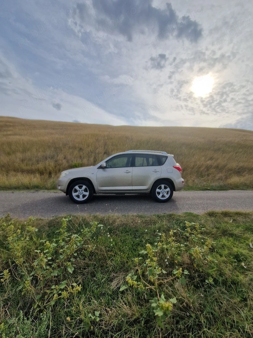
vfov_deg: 106.2
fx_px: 127
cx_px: 126
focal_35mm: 13
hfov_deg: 89.9
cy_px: 169
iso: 50
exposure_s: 1/5000
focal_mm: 2.2
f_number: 2.2
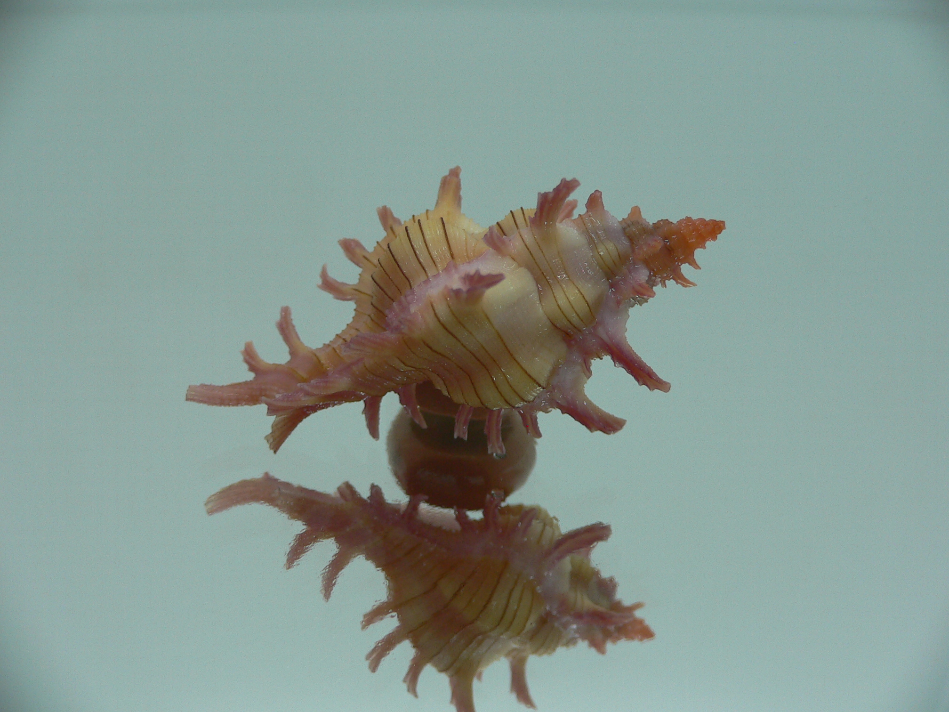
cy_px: 356
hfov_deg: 52.6
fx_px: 960
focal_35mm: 35
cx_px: 474
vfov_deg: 40.7
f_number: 2.8
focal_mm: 4.6
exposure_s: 1/60
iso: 80
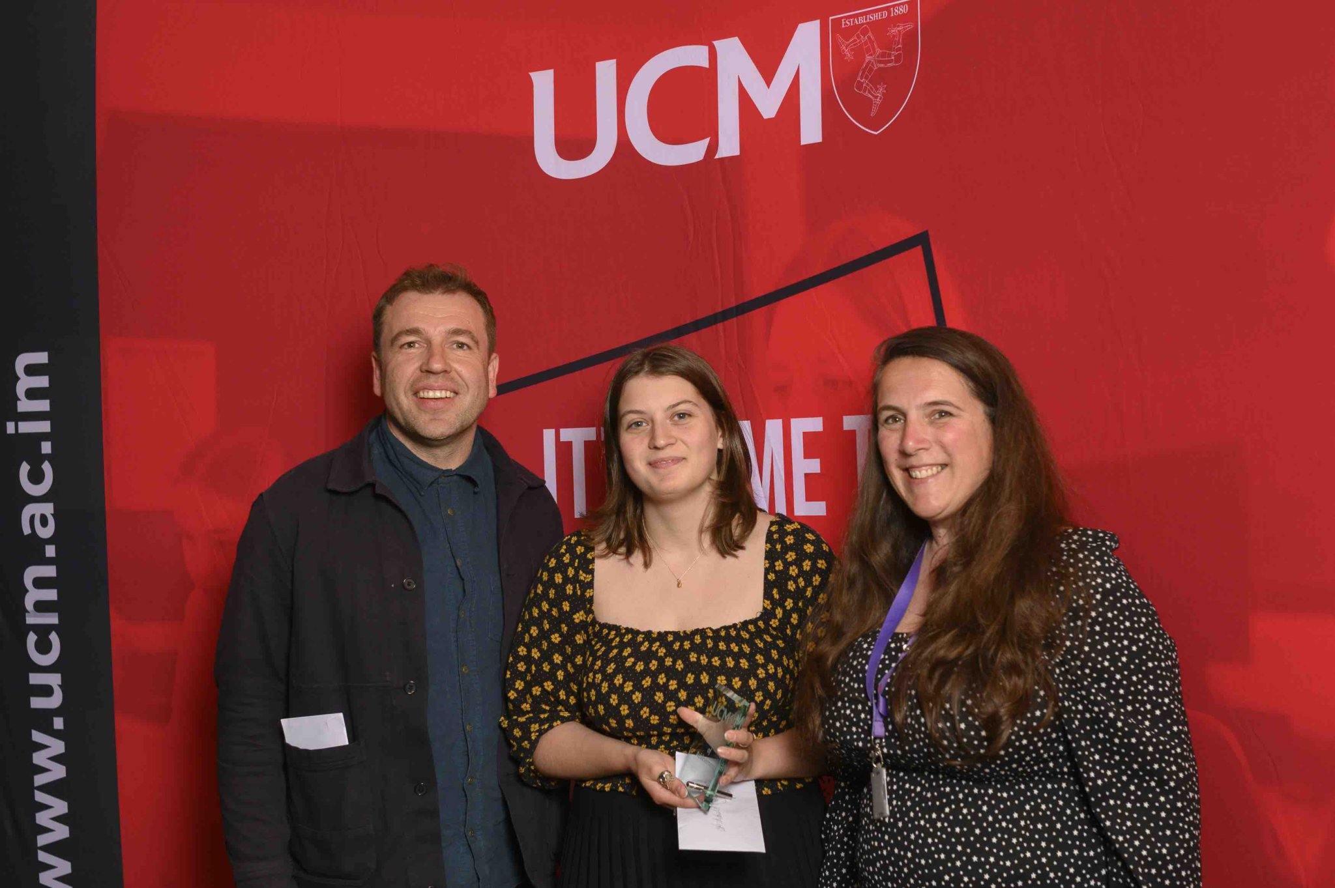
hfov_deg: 38.2
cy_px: 444
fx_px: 1927
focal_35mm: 52
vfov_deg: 26.0
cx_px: 668
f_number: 4
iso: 250
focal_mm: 35
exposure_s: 1/125
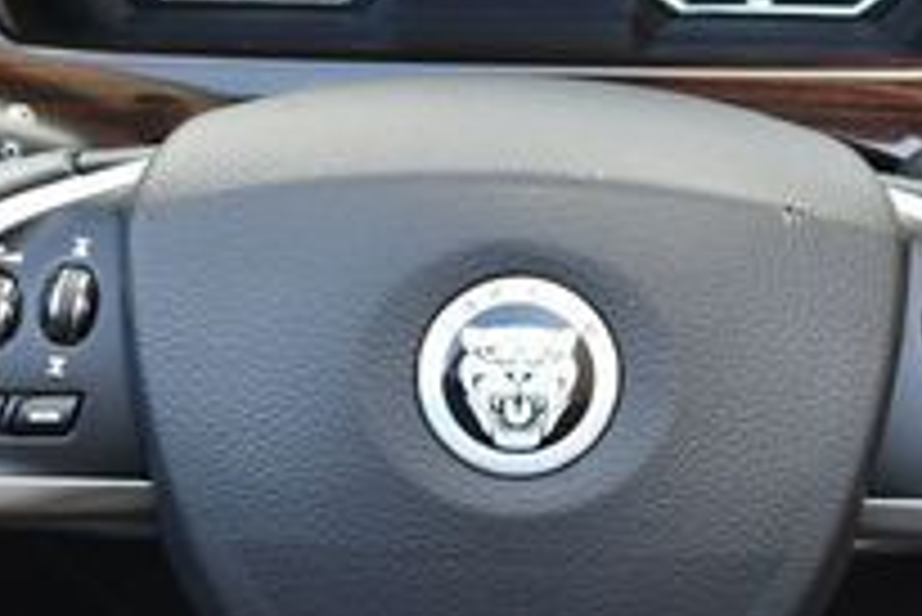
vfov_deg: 11.0
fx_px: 3204
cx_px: 962
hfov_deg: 16.0
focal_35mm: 125
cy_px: 355
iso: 640
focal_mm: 20
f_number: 3.8
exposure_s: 1/250
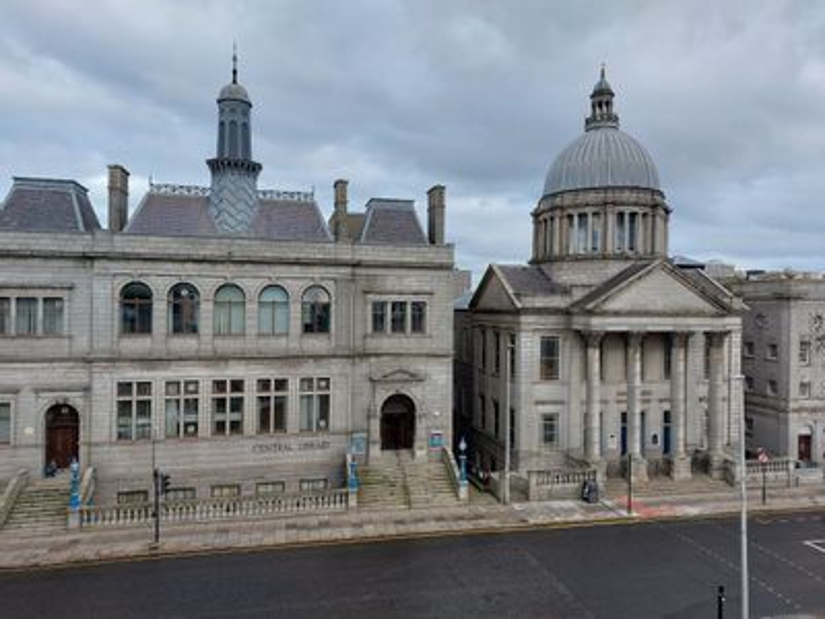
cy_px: 310
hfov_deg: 71.6
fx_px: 572
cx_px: 412
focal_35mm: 24
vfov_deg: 56.8
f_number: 1.8
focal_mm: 5.23
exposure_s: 1/124
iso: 25
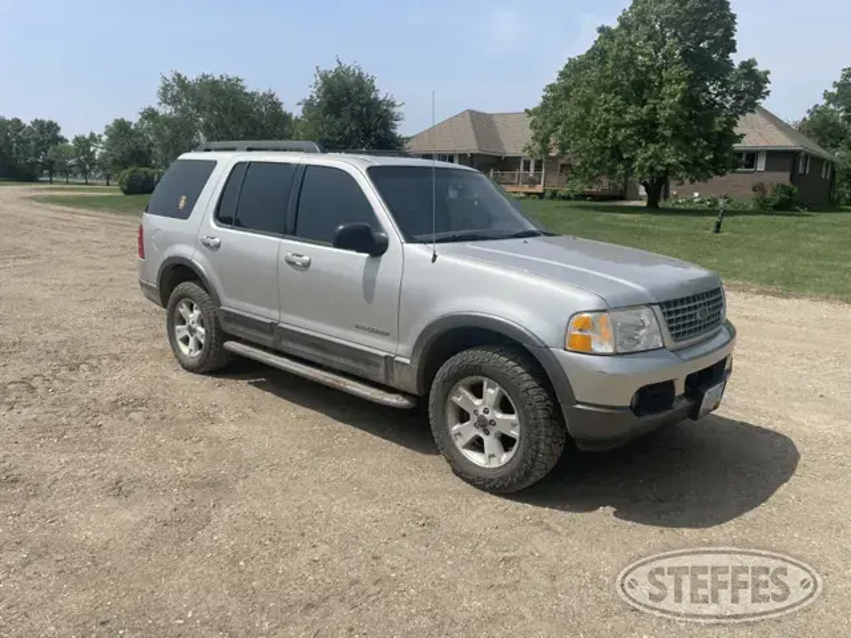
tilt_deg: -9.9
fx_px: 639
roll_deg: -1.9
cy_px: 319
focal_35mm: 26
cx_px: 426
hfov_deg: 67.3
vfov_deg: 53.1
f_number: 1.6
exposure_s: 1/4651
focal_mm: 4.2
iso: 32
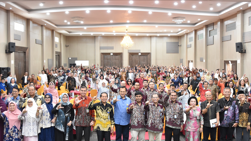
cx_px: 126
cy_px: 69
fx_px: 273
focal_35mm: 41
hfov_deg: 49.4
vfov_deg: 29.0
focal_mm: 26
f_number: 5.6
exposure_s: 1/25
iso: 2000
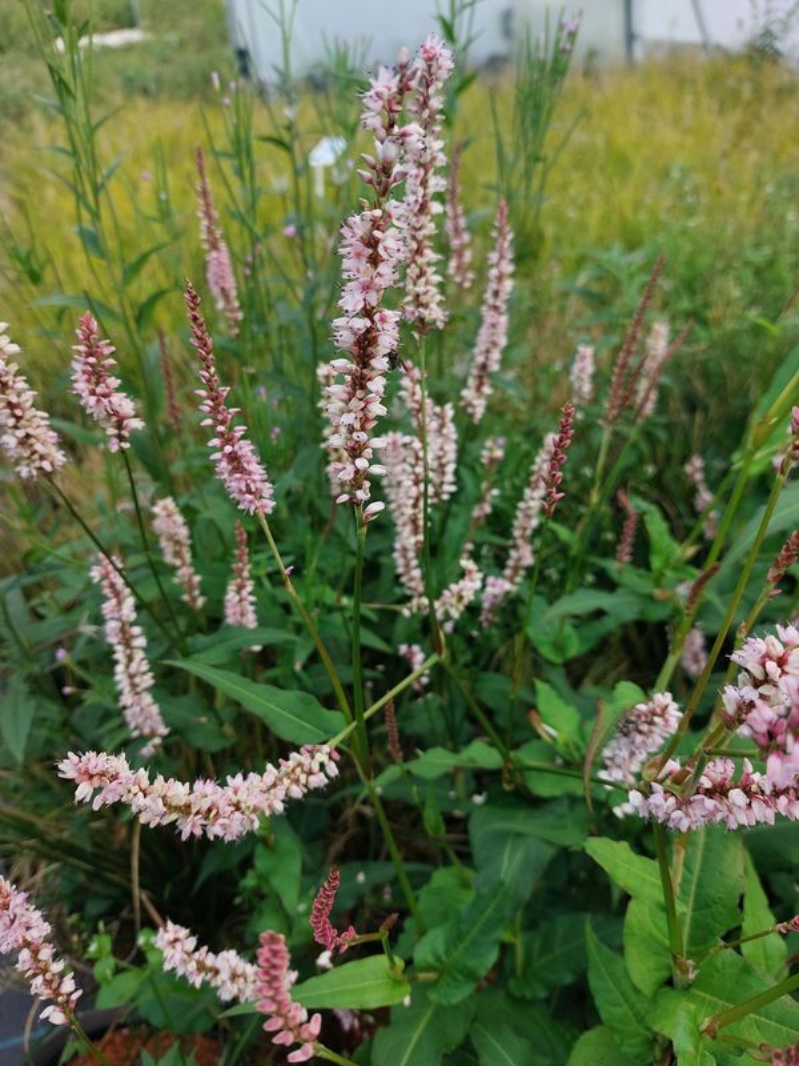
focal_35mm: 25
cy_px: 533
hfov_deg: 54.9
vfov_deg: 69.4
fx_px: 769
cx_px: 400
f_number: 1.8
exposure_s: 1/270
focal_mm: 5.23
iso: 25
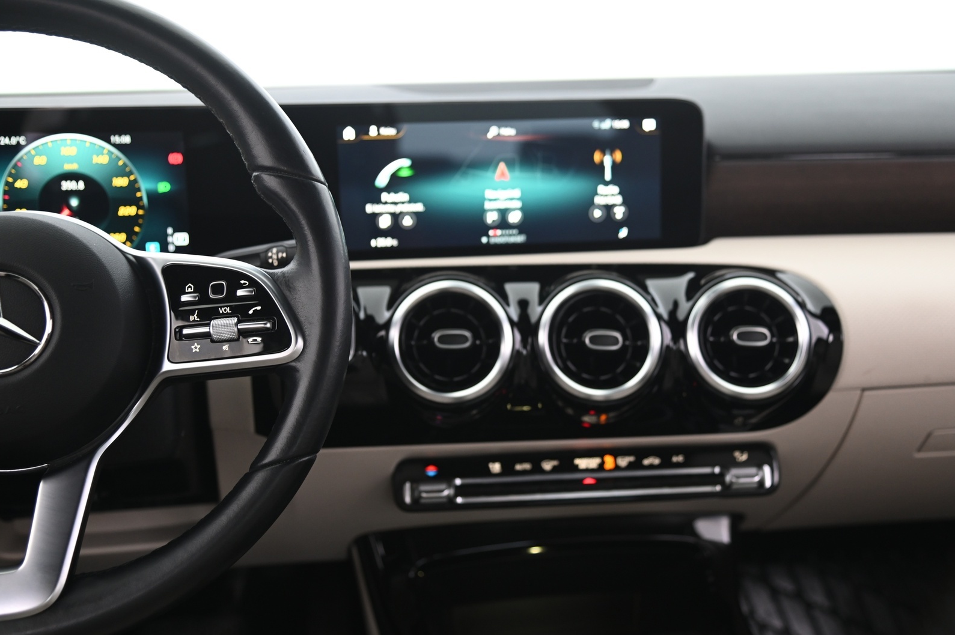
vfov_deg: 28.6
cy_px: 315
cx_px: 479
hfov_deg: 41.9
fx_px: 1246
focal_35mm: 47
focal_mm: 46
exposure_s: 1/10
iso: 1250
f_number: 4
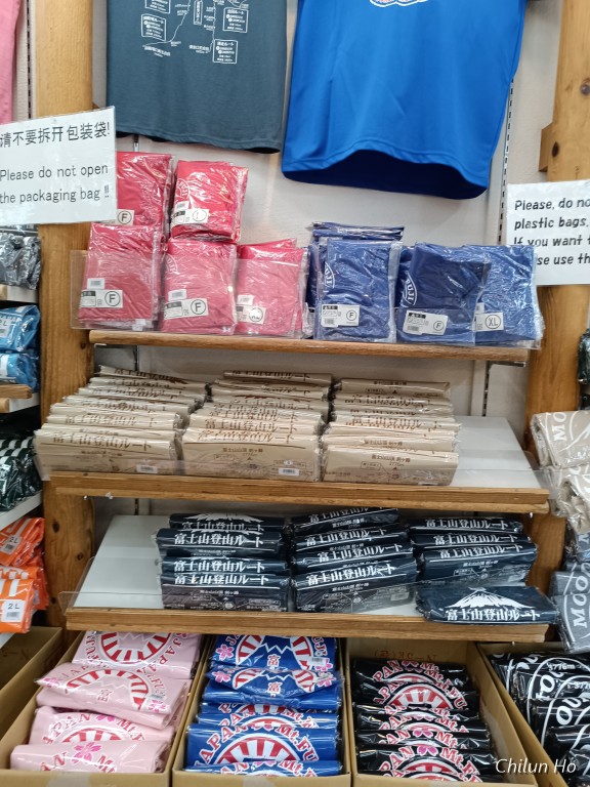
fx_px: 545
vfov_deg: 71.6
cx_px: 295
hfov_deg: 56.8
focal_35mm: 24
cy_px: 394
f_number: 1.65
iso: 569
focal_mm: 6.14
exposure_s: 1/100
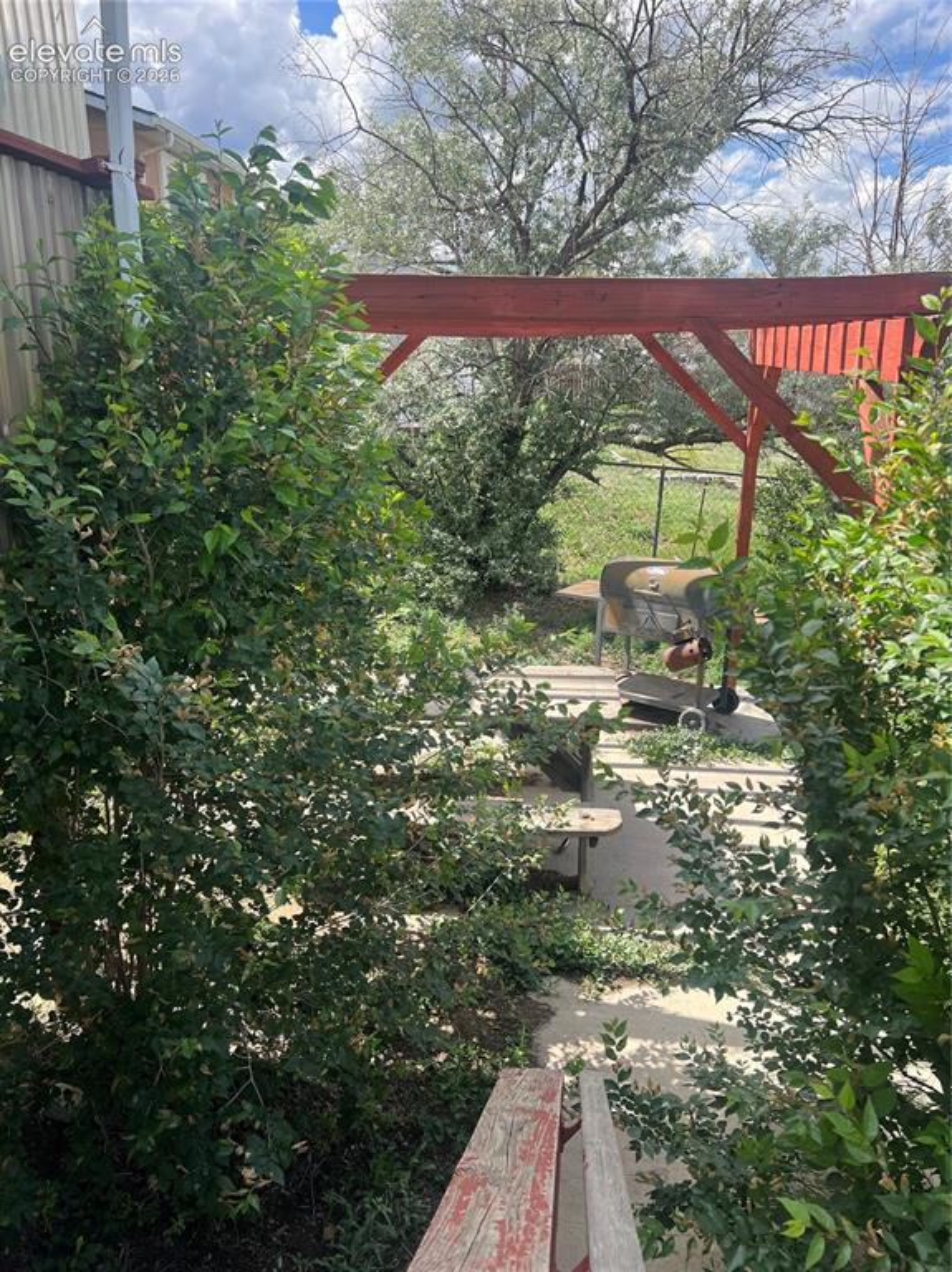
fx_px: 954
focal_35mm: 26
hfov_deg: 53.0
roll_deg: +0.8
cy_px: 636
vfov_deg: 67.3
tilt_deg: -17.0
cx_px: 476
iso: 50
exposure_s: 1/1224
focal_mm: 5.7
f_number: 1.5
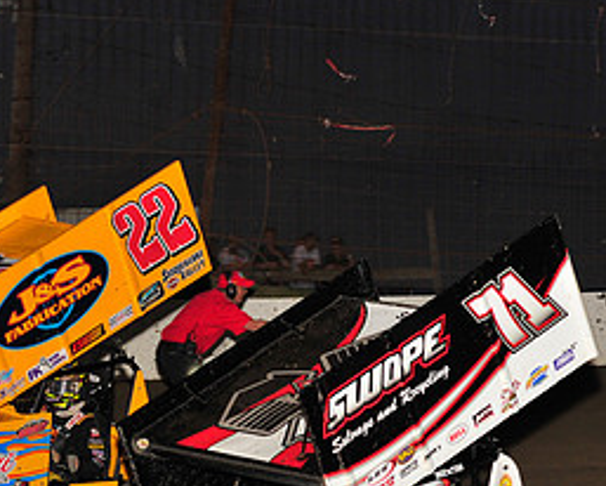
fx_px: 4254
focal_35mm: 237
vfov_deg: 6.5
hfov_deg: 8.1
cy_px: 427
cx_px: 101
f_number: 6.3
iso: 1000
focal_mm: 112
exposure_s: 1/320
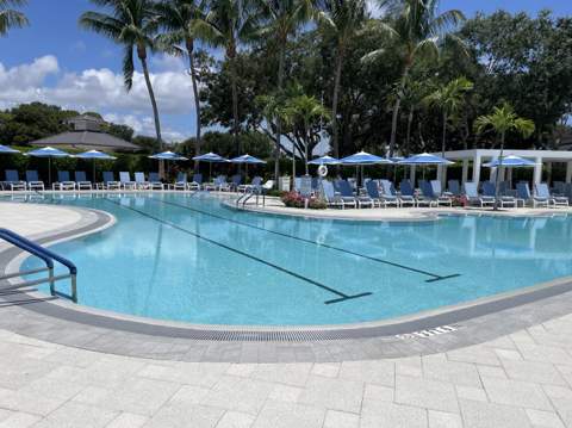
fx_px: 429
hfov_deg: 67.4
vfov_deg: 53.0
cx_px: 286
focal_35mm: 26
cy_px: 214
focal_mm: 4.2
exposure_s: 1/7813
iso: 32
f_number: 1.6
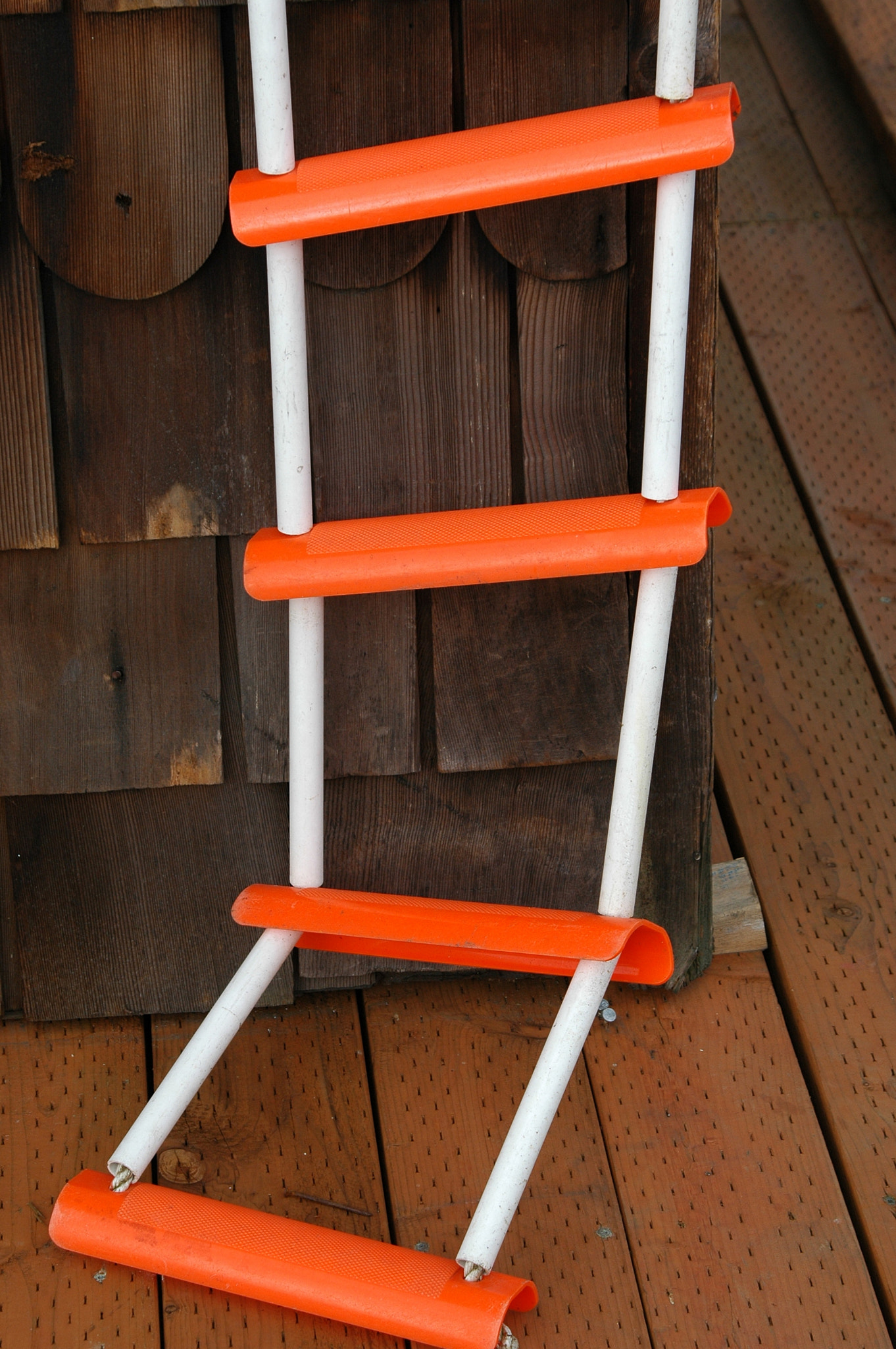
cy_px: 674
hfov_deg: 14.0
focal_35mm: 98
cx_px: 448
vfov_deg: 20.9
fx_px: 3646
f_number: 8
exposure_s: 1/250
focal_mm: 65
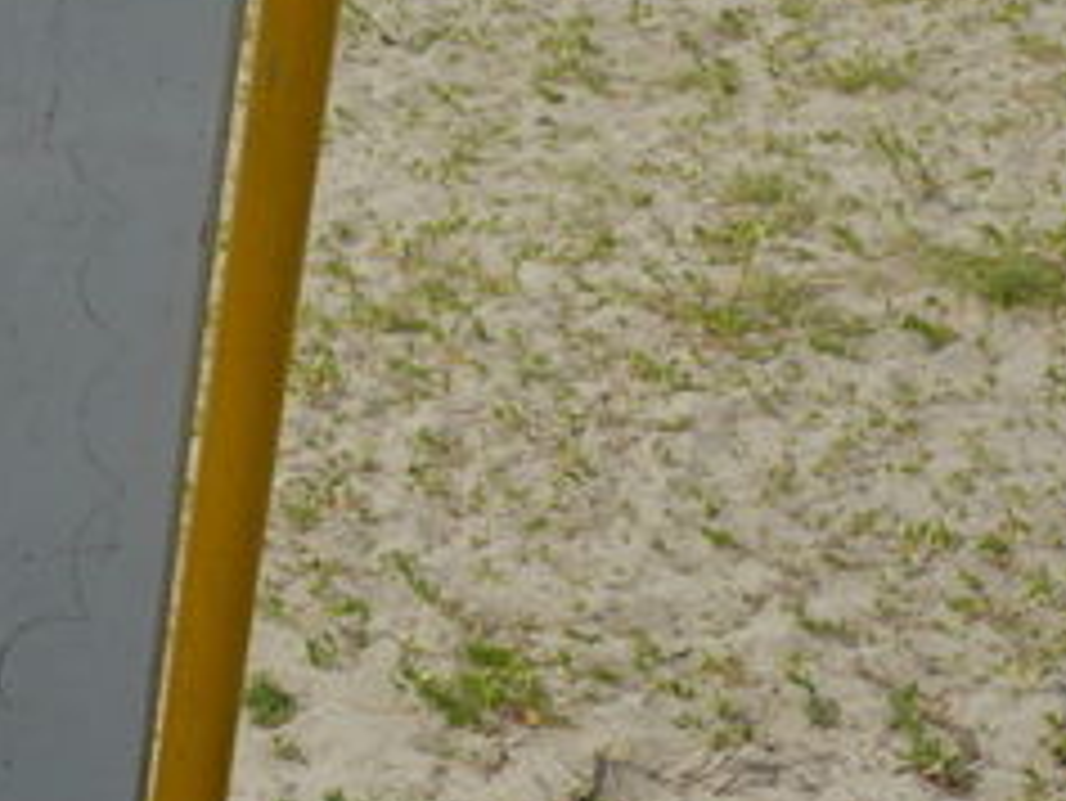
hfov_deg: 16.0
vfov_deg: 12.3
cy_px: -202
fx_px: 3605
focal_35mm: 117
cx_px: -272
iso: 200
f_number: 8
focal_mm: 17
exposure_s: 1/800
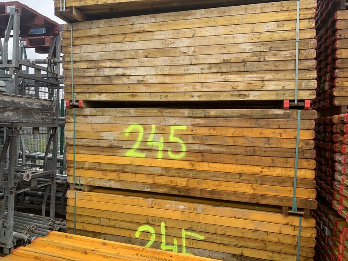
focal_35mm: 26
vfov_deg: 53.1
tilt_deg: -0.4
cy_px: 130
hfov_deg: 67.3
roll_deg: -0.8
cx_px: 174
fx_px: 261
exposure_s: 1/121
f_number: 1.8
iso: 50
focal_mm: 4.25
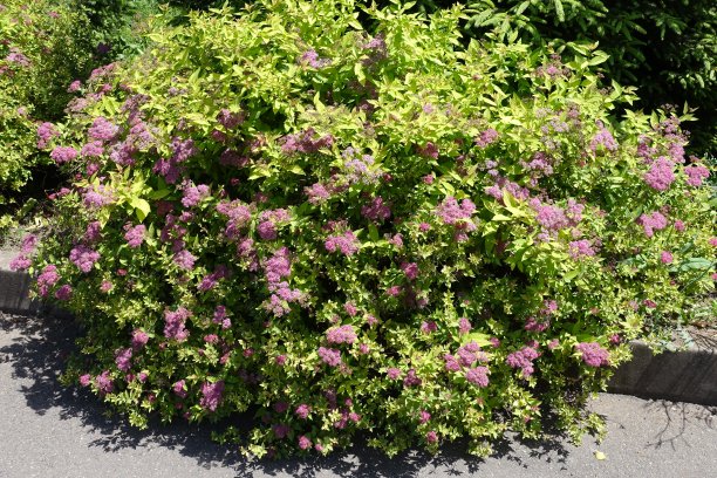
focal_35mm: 34
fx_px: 677
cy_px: 239
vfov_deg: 38.9
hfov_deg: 55.8
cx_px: 358
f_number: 5.6
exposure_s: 1/250
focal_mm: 12.48
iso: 125
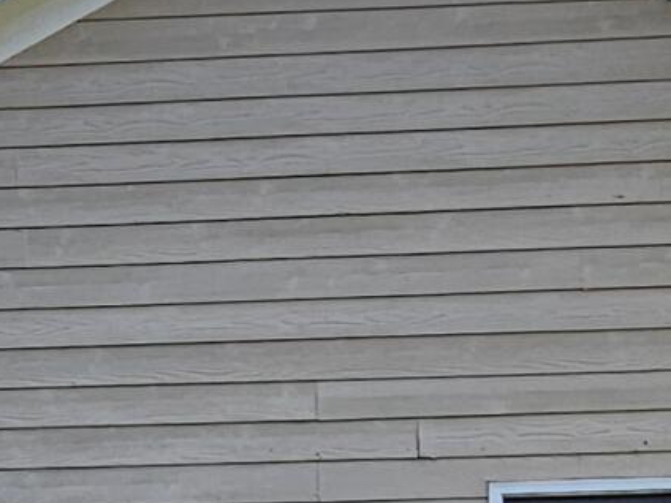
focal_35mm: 92
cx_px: 139
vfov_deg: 15.1
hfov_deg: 21.1
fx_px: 1783
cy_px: 709
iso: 50
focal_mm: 2.2
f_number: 2.2
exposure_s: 1/786
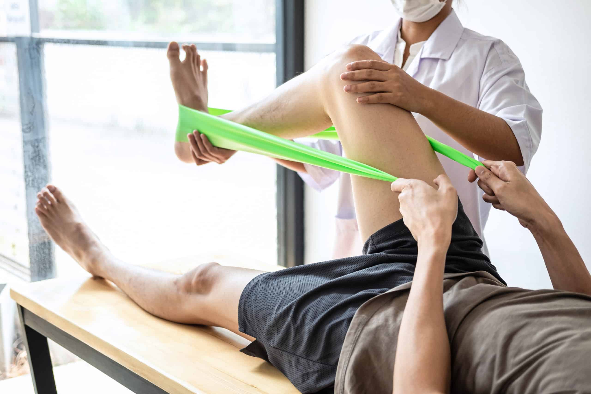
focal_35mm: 53
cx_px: 296
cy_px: 197
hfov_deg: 37.5
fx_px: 870
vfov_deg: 25.5
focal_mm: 35
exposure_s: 1/160
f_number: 2
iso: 200
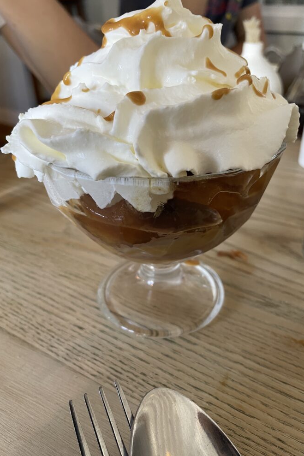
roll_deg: +0.7
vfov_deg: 65.5
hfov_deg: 46.3
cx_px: 168
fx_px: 355
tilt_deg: -30.1
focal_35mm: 28
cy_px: 227
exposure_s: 1/50
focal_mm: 4.2
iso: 125
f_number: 1.6
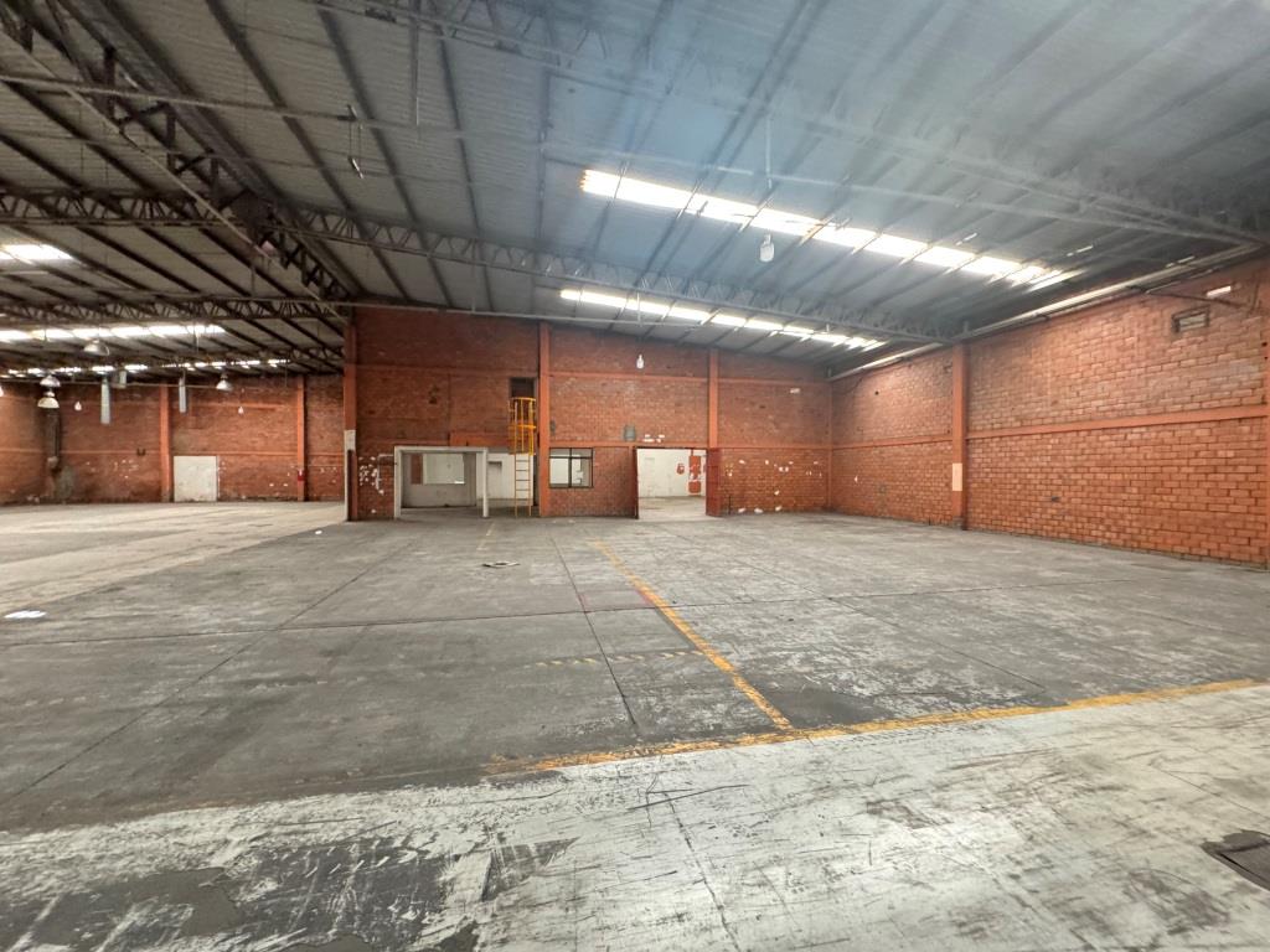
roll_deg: +1.7
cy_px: 476
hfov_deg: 102.1
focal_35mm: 14
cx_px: 635
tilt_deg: +2.2
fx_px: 514
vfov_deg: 85.7
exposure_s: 1/60
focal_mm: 2.22
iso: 500
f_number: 2.2
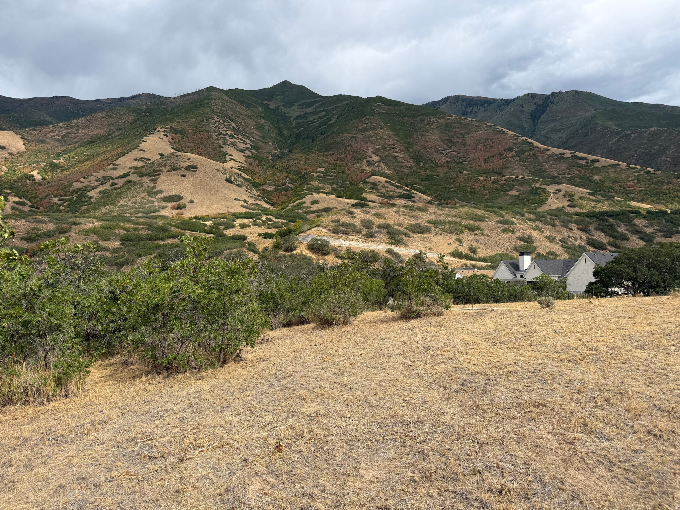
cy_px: 255
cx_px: 340
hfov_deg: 71.6
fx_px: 471
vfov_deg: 56.8
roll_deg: +2.3
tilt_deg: +5.7
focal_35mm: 24
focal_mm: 6.76
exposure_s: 1/2299
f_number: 1.78
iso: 80
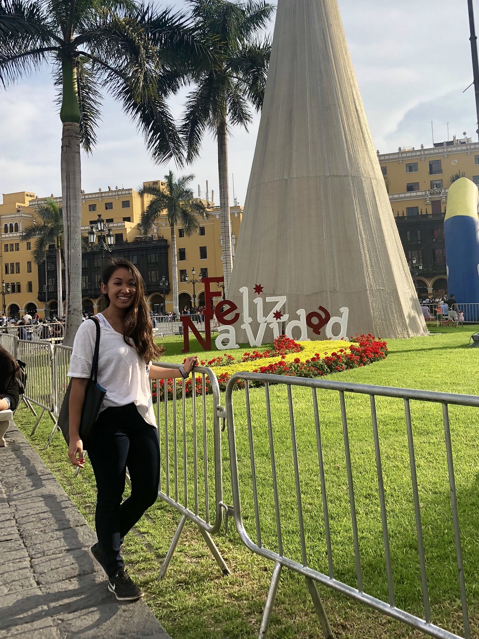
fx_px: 664
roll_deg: +2.7
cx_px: 272
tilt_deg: +5.2
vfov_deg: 51.0
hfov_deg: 39.6
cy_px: 256
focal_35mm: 36
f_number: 1.8
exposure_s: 1/1473
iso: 20
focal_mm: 4
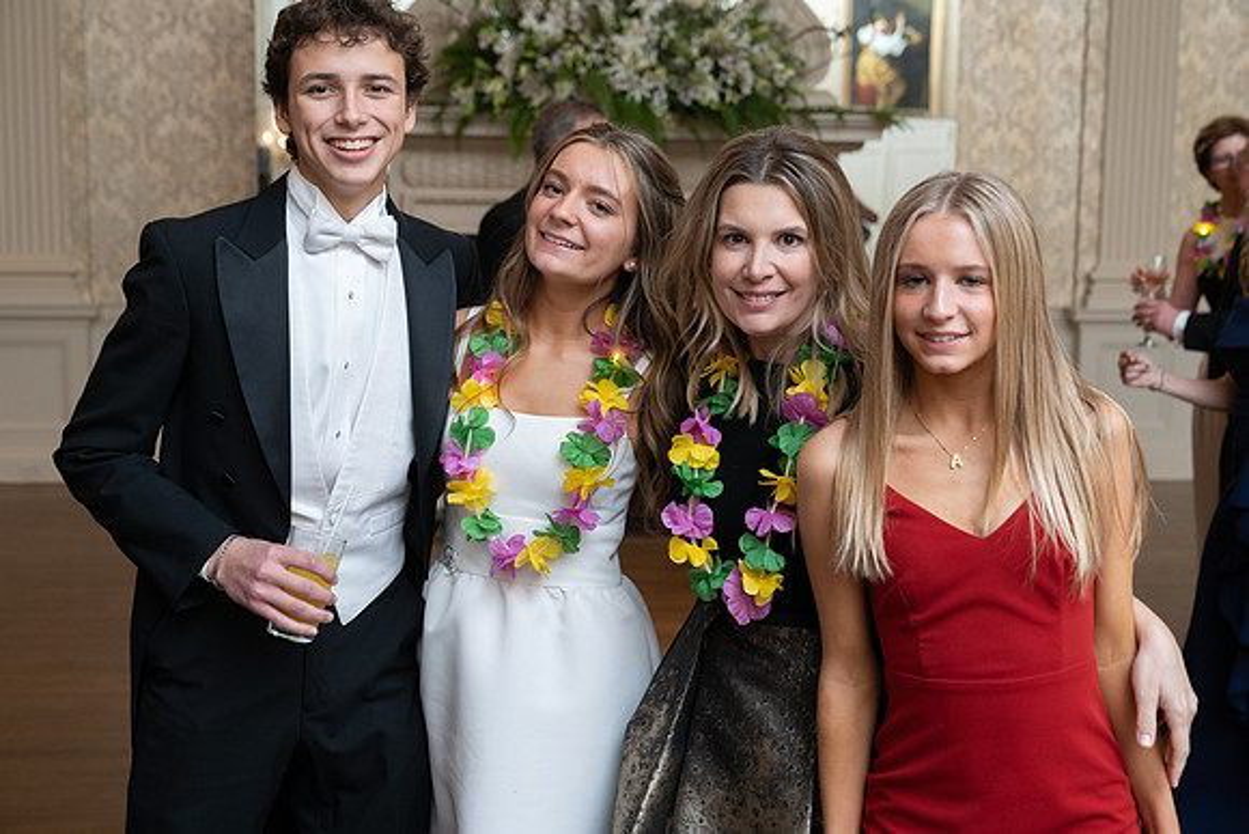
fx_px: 1700
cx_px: 624
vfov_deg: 27.5
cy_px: 417
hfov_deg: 40.3
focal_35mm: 49
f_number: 4
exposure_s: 1/80
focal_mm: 49
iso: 1600
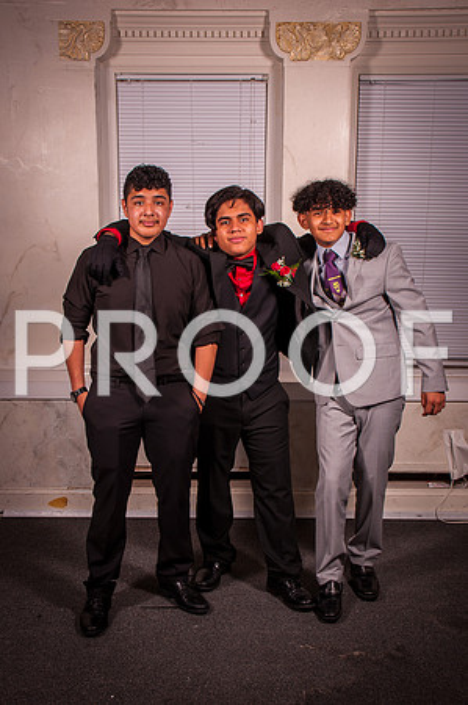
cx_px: 234
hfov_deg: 16.5
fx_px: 1612
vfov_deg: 24.6
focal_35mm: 82
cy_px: 352
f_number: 14
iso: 200
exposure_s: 1/125
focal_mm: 55
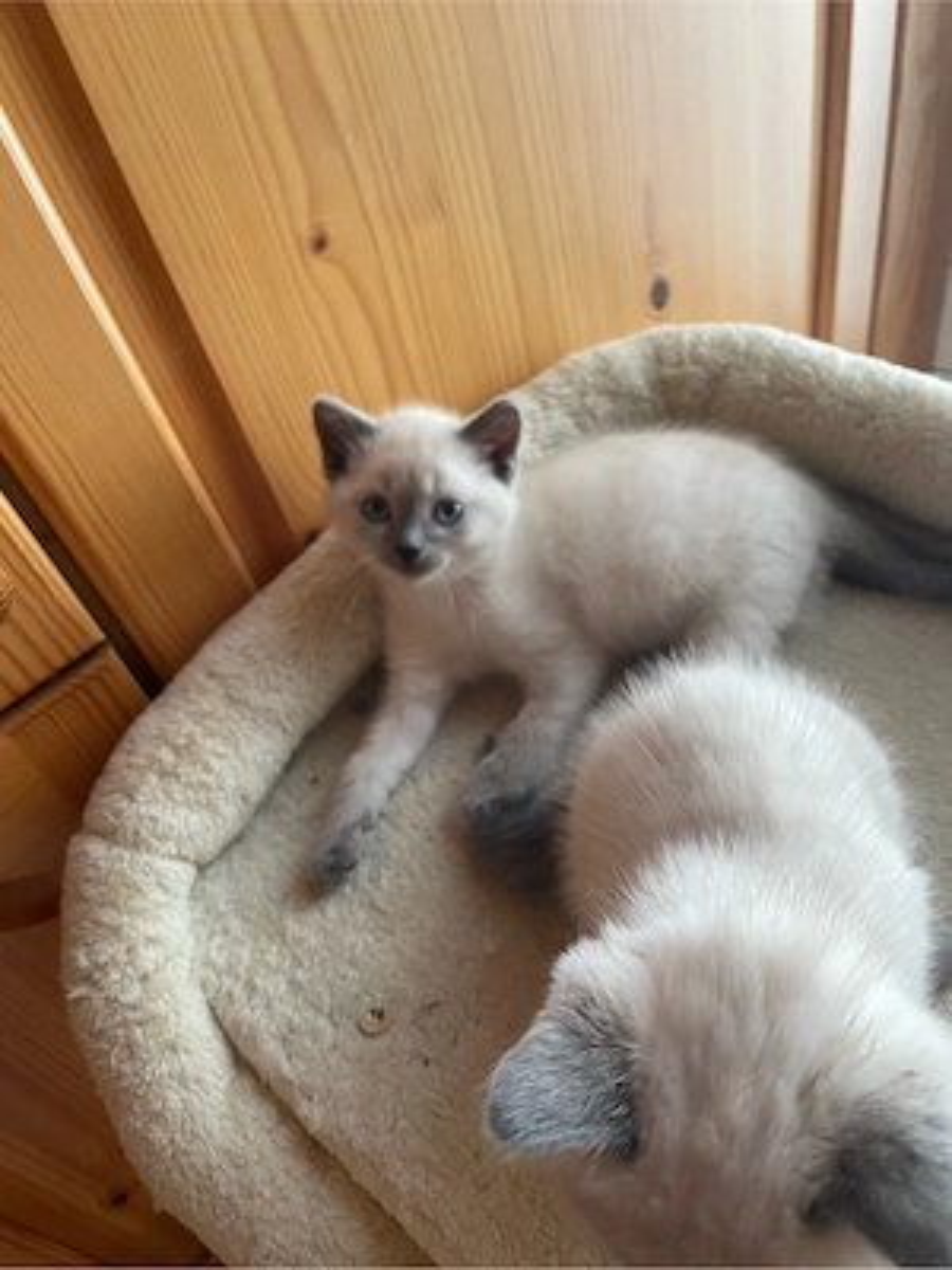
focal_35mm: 26
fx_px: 953
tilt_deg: -47.0
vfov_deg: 67.3
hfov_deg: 53.1
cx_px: 476
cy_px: 635
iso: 125
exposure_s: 1/88
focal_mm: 4.2
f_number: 1.6
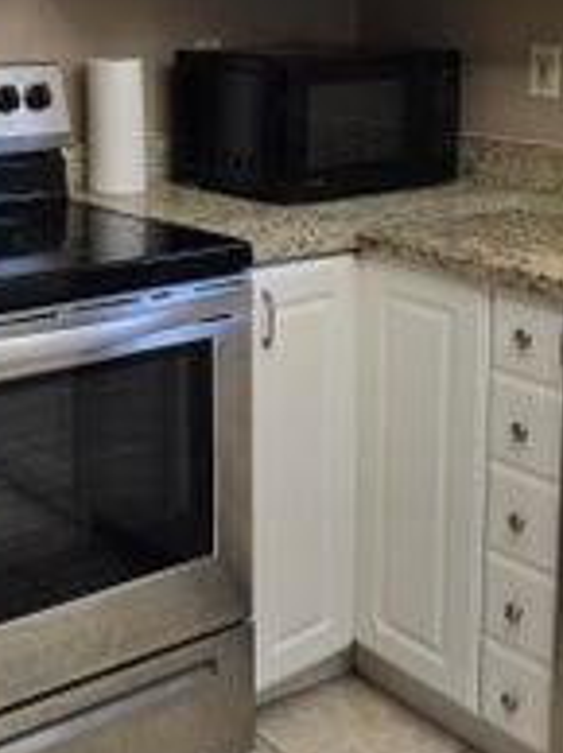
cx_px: 85
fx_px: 1239
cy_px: 147
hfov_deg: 25.0
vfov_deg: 32.8
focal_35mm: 57
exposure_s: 1/120
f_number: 1.7
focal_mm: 6.3
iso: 80
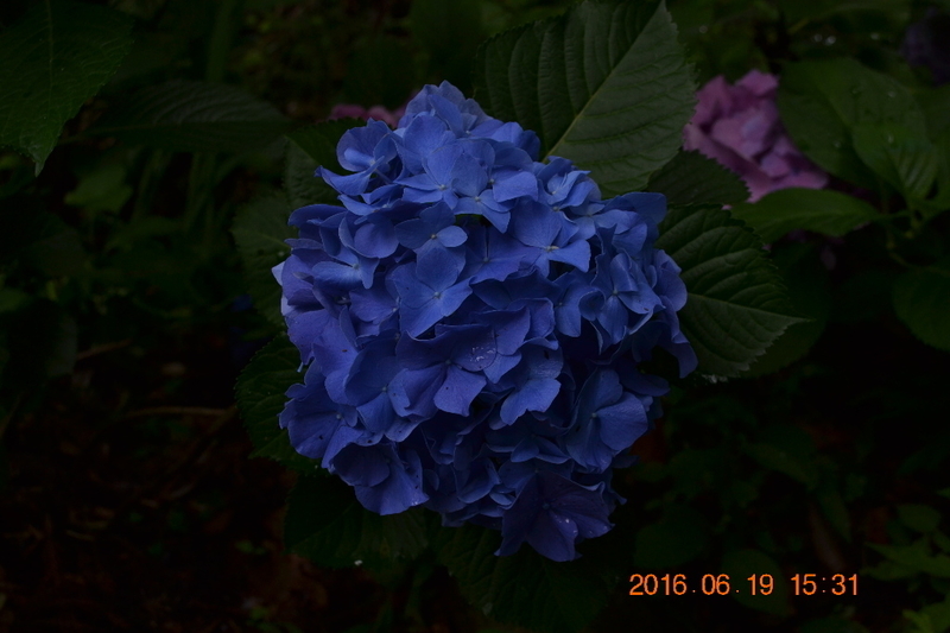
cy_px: 316
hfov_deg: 45.0
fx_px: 1148
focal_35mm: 44
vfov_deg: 30.8
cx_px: 475
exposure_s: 1/80
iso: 100
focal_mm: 29
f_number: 6.3
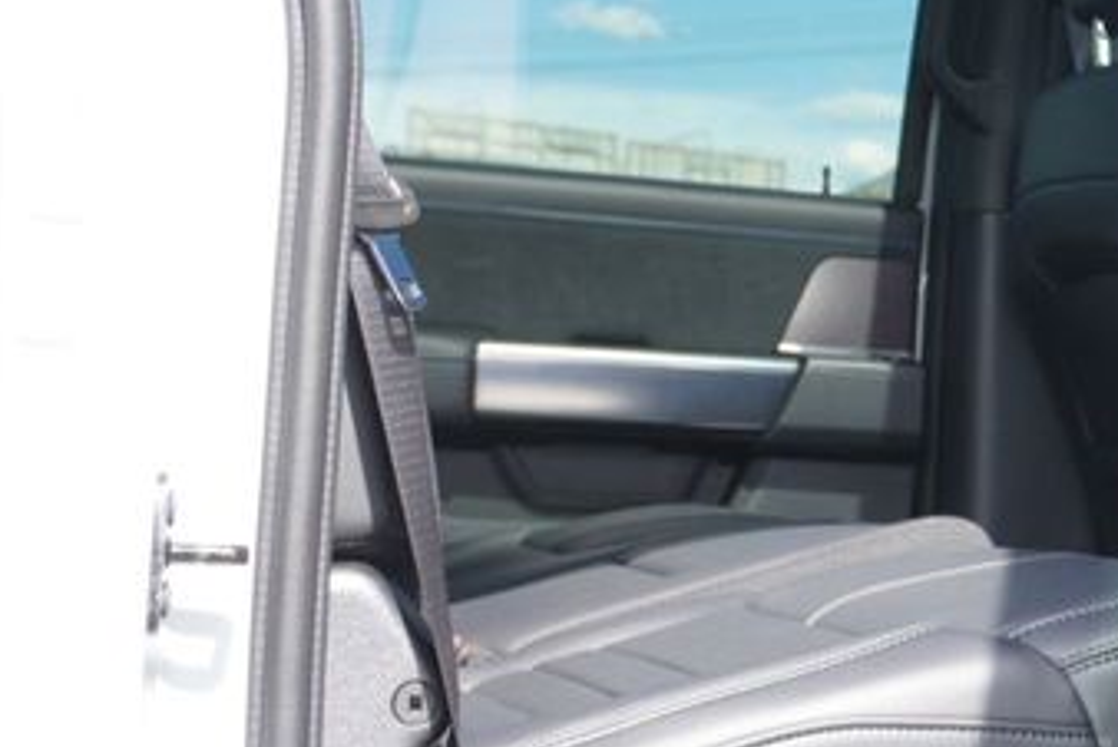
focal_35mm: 96
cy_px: 271
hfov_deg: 19.7
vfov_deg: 14.3
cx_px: 1432
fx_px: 2969
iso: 100
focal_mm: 21
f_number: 4.5
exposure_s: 1/100
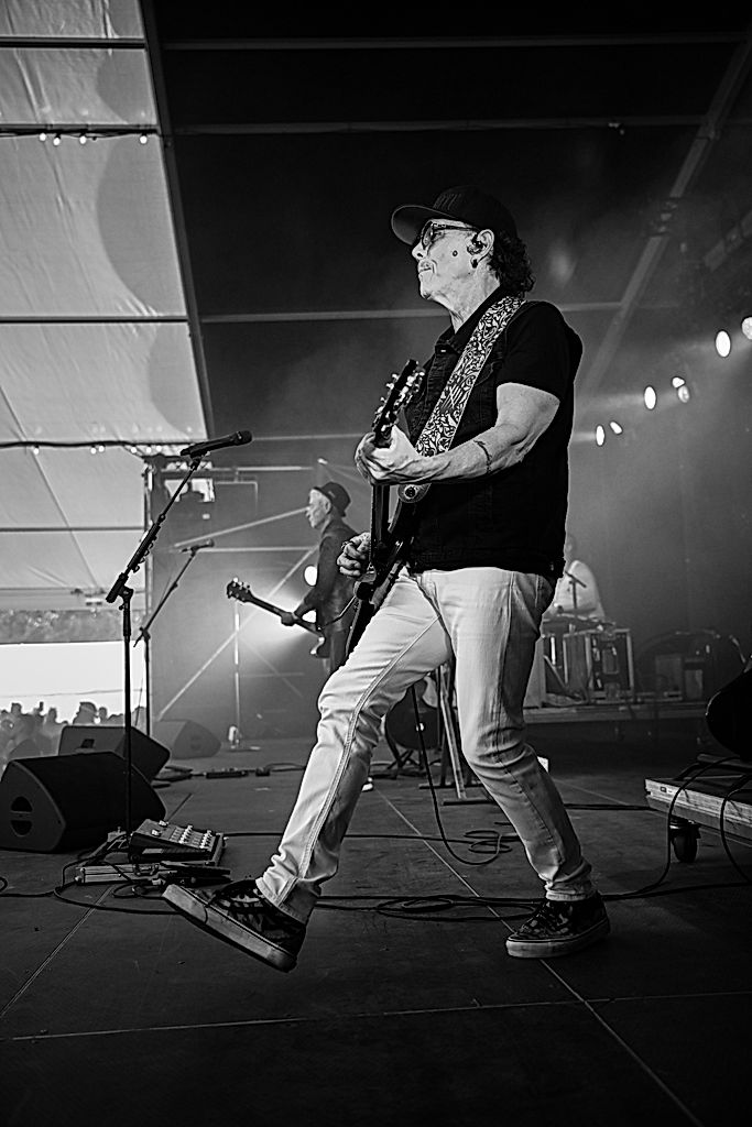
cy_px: 564
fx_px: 971
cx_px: 376
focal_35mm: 31
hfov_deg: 42.3
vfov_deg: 60.3
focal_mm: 31
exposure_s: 1/640
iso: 1250
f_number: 2.8
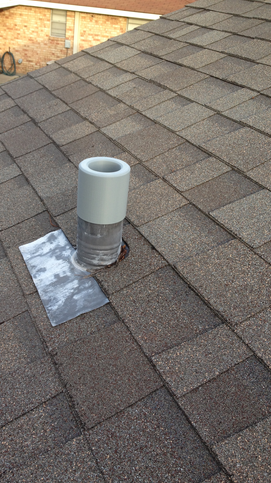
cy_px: 238
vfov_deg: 50.5
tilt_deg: -29.6
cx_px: 90
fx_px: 511
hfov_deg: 29.5
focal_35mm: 40
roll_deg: -1.7
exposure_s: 1/163
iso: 50
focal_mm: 4.28
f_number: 2.4
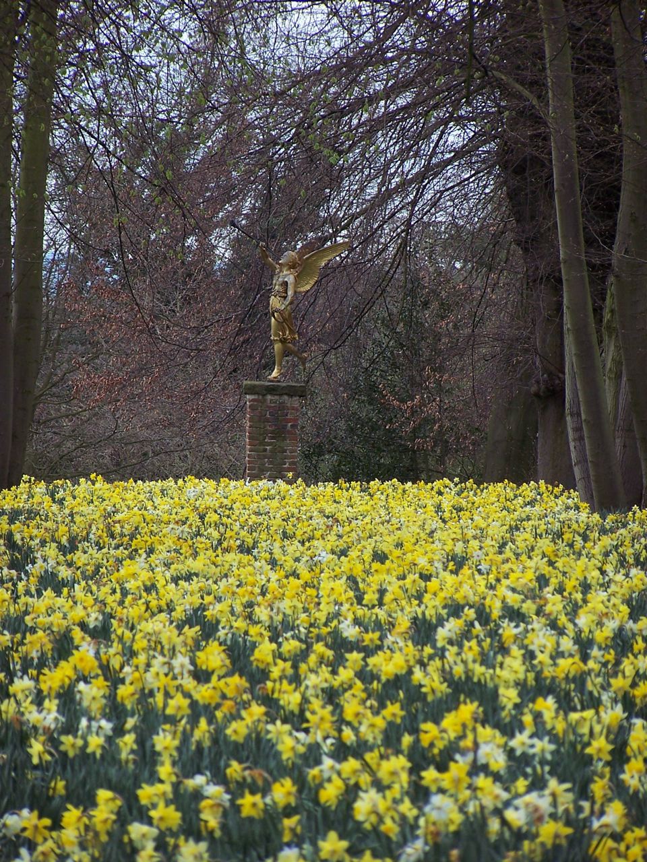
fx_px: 6679
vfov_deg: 7.4
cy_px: 431
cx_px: 324
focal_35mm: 268
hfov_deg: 5.5
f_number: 3.6
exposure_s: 1/180
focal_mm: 44.4
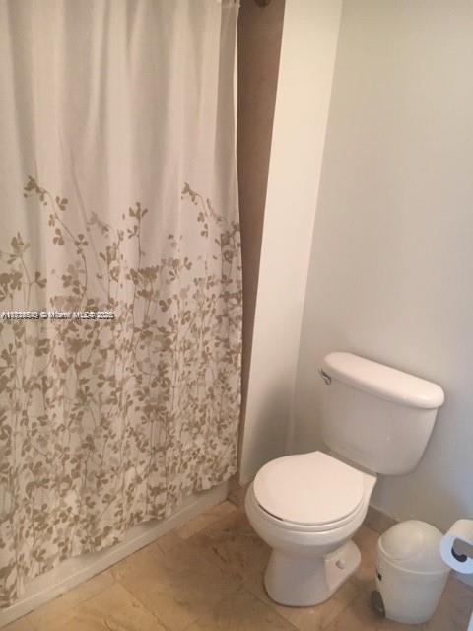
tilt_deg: -15.3
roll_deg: -5.7
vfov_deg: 61.7
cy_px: 316
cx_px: 236
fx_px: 528
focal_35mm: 29
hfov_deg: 48.2
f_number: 2.2
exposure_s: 1/30
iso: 125
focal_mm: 4.15
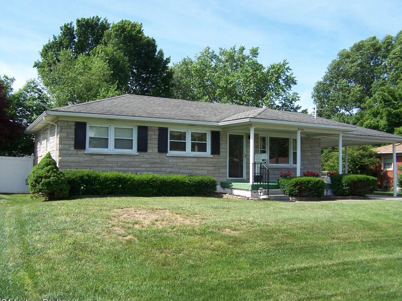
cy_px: 154
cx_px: 200
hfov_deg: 36.8
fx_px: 604
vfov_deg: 28.0
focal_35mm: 52
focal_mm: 8
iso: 80
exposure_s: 1/750
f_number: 3
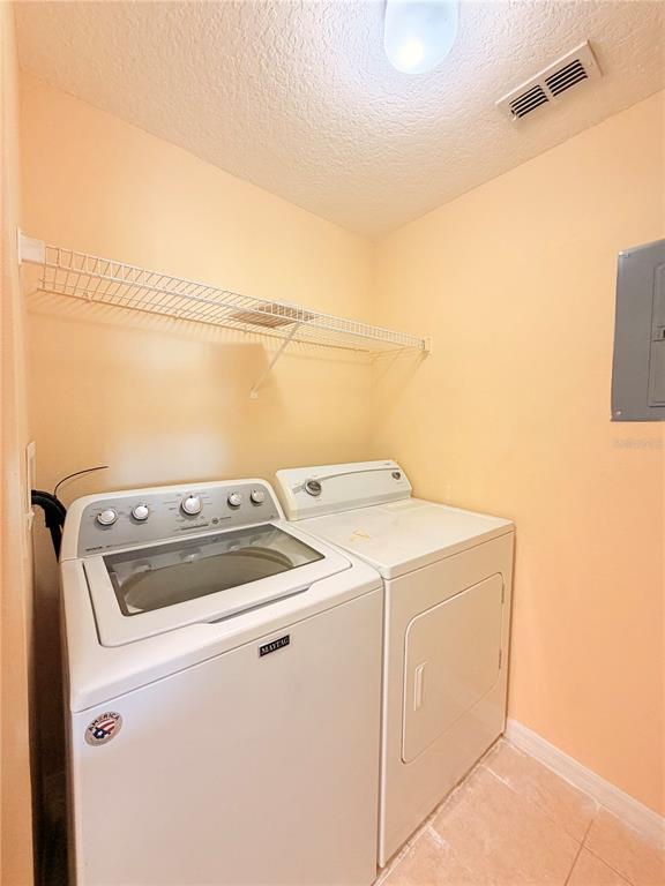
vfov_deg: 102.1
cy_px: 443
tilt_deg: -3.7
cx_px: 332
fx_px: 359
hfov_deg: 85.7
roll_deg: -1.6
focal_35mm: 14
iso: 200
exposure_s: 1/60
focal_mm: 2.22
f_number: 2.2
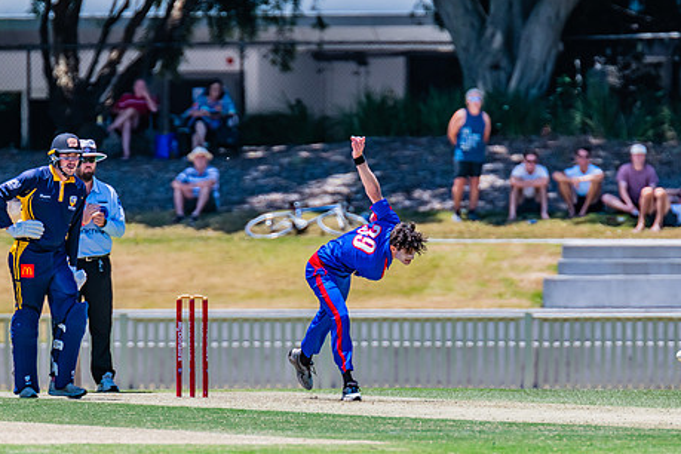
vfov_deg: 1.8
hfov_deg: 2.7
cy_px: 284
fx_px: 14186
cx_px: 319
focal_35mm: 750
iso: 640
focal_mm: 550
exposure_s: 1/2000
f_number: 7.1
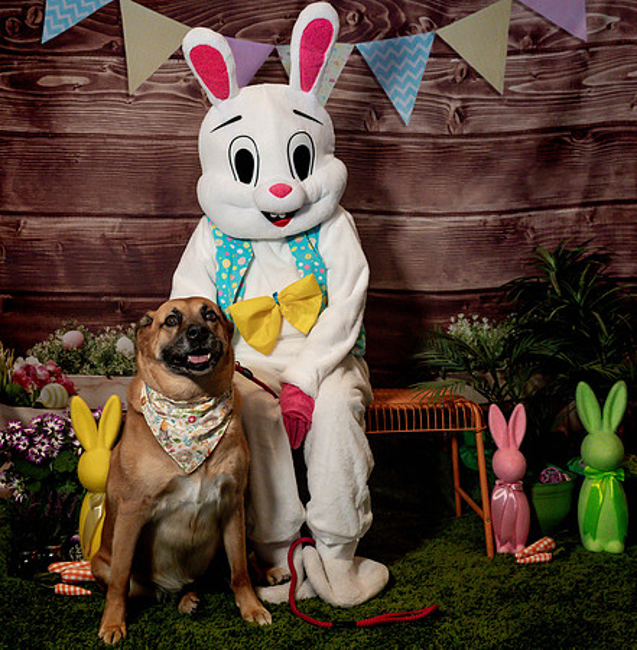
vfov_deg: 36.9
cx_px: 264
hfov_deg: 36.1
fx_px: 975
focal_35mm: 46
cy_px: 325
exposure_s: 1/500
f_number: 4.5
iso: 8000
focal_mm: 36
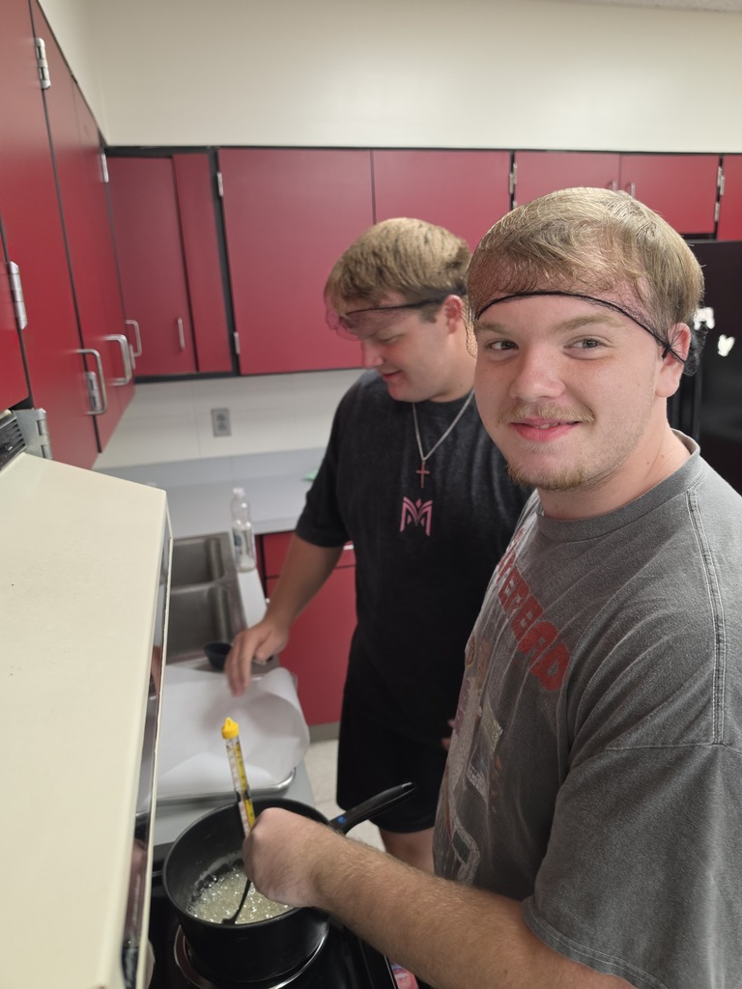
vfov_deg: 73.9
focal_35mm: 23
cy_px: 494
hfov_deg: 58.9
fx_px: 657
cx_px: 371
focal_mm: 6.5
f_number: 1.4
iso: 125
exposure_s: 1/120
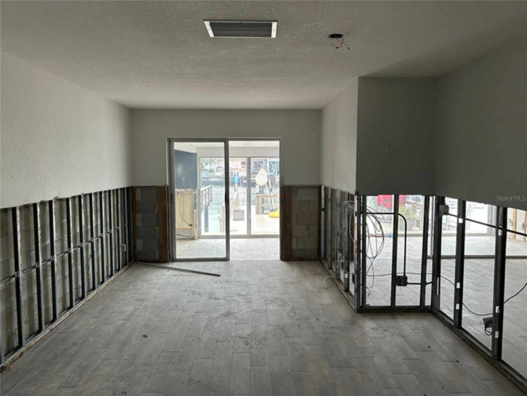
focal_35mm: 26
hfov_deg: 67.3
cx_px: 264
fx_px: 396
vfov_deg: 53.1
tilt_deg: -4.0
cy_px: 198
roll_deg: +0.3
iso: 80
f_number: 1.5
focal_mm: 5.7
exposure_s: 1/121
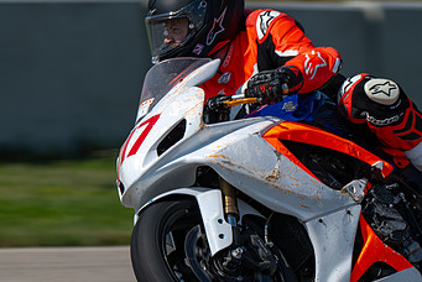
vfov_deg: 1.4
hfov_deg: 2.0
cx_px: 280
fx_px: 11967
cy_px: 190
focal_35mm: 1020
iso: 72
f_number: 11
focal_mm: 600
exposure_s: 1/250
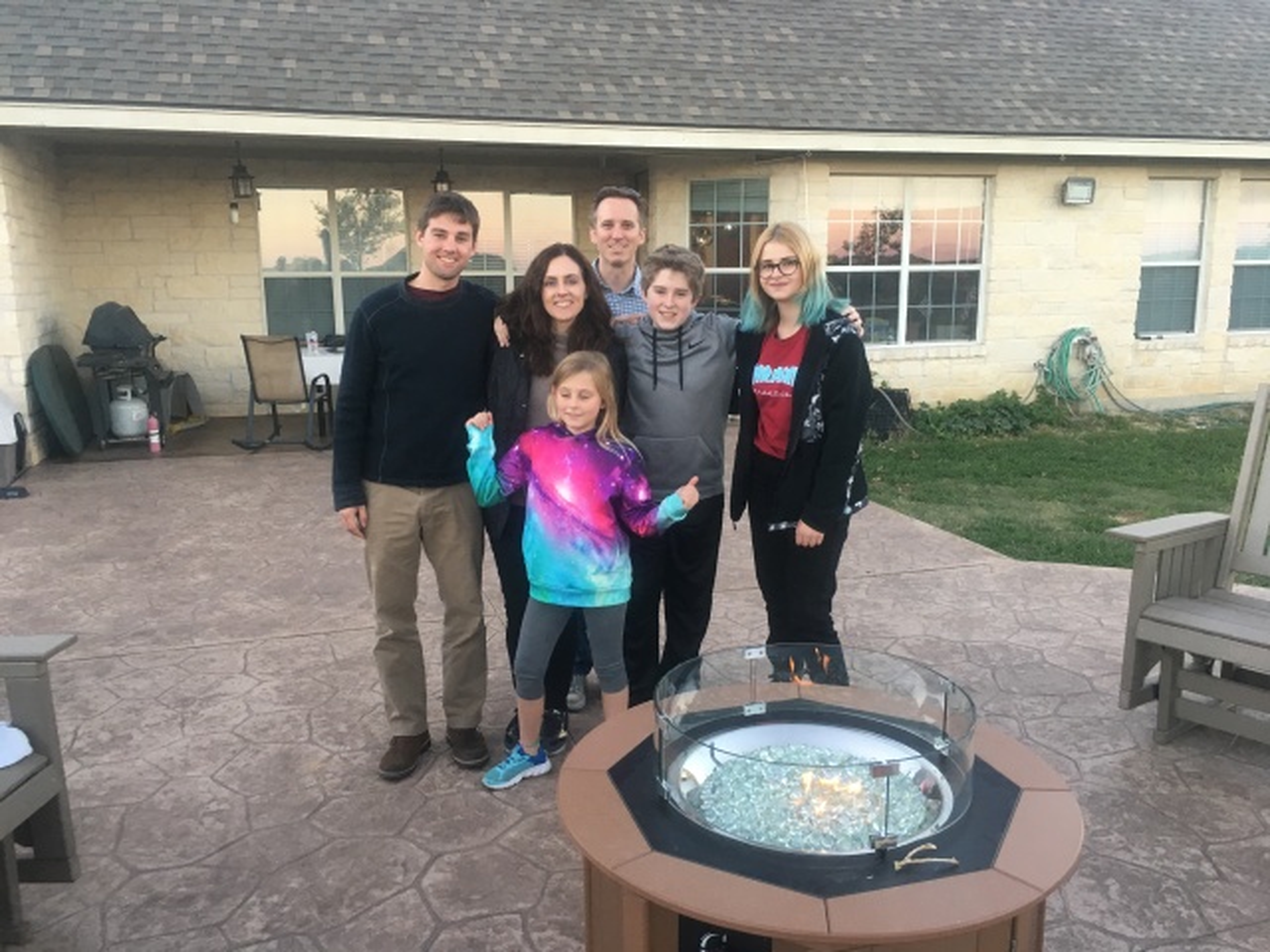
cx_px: 635
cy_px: 476
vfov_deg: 48.2
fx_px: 1064
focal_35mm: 29
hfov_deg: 61.7
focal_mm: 4.15
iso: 32
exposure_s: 1/30
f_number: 2.2
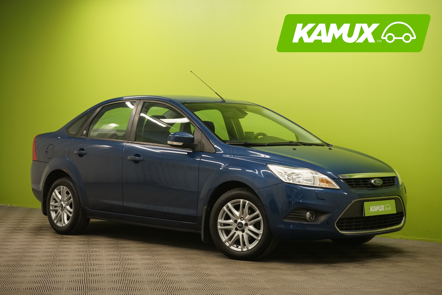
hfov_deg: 30.5
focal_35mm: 66
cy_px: 148
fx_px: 810
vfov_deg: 20.6
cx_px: 221
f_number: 9
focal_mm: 66
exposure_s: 1/25
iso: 2000
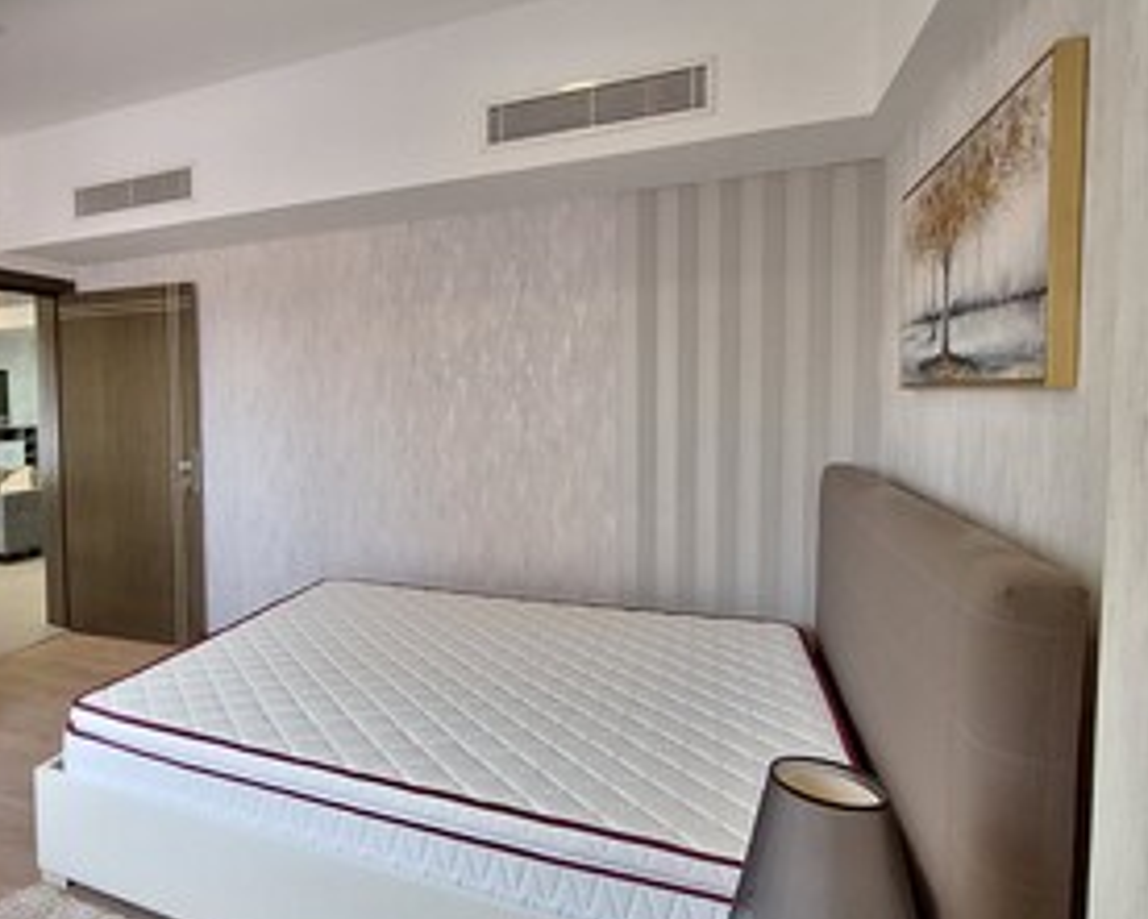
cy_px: 435
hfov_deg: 73.0
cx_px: 310
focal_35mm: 21
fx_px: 714
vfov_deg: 65.5
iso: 160
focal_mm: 1.74
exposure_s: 1/50
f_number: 2.2
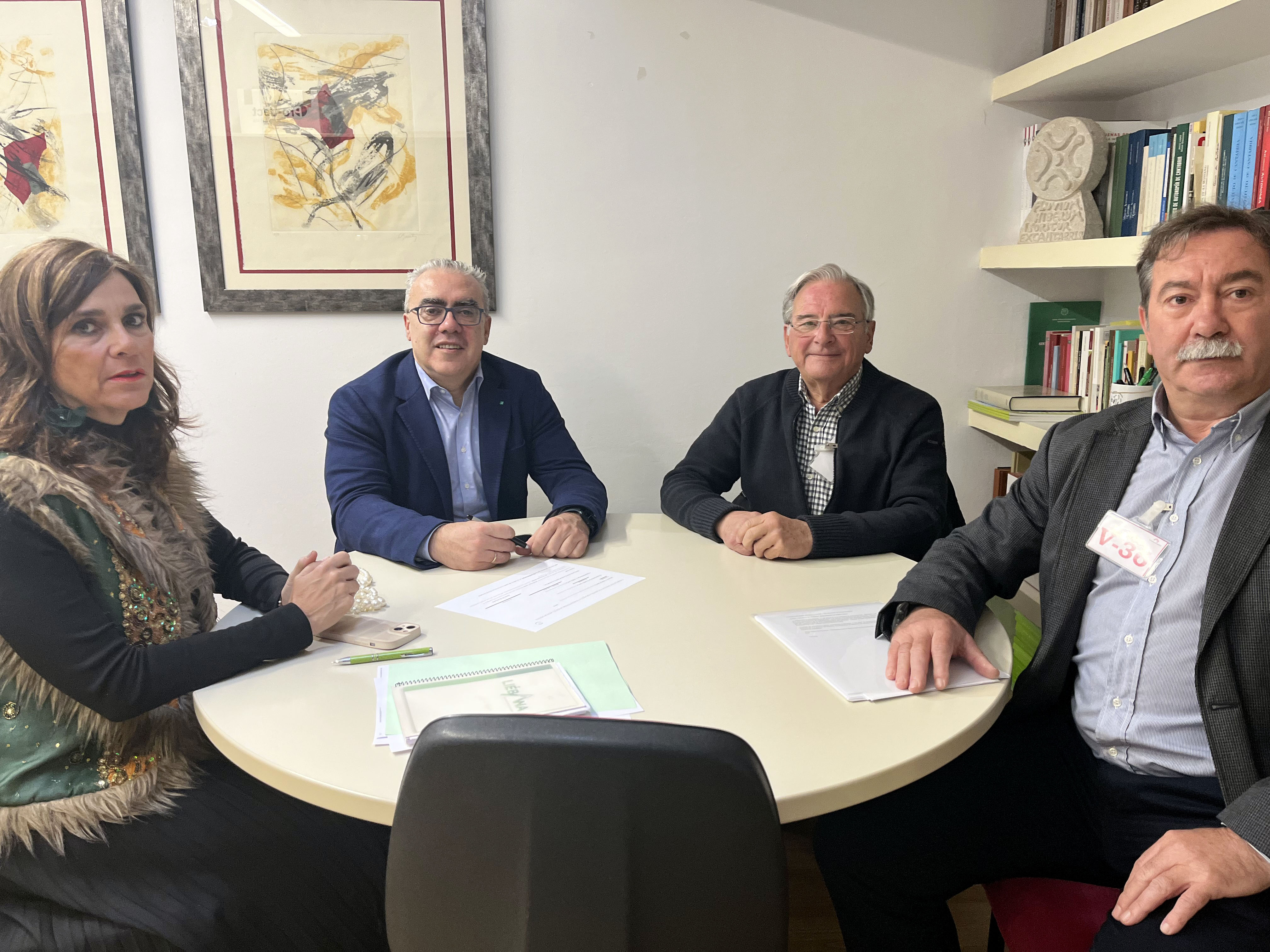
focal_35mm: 26
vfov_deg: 53.1
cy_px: 476
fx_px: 954
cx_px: 635
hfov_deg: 67.3
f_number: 1.6
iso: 125
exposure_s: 1/50
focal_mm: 5.1
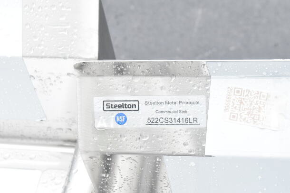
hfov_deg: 24.6
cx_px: 145
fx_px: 665
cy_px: 96
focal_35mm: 82
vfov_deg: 16.6
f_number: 9
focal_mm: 55
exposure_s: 1/320
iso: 1600
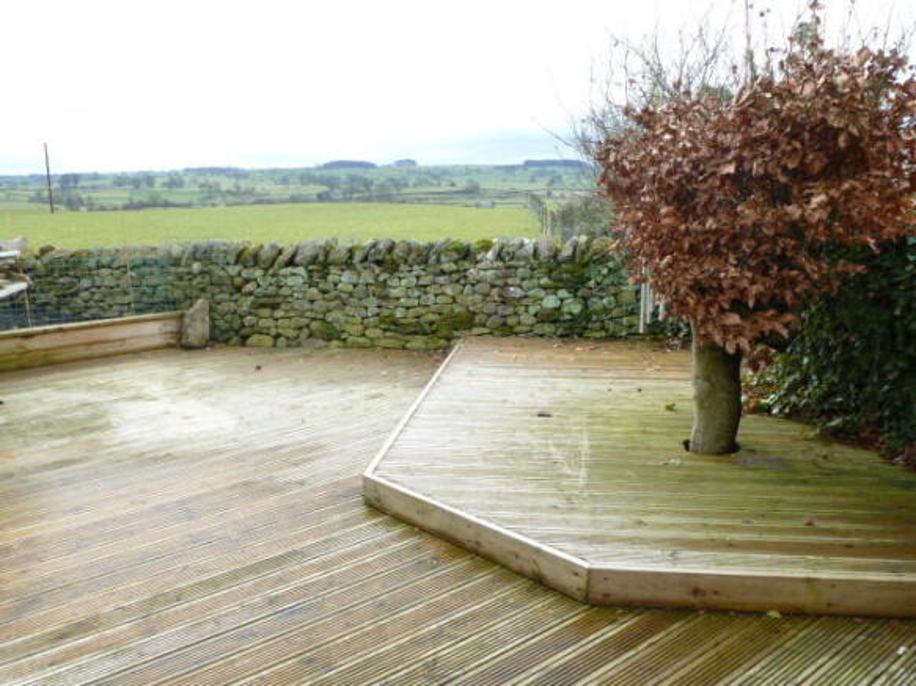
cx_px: 458
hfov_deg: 60.0
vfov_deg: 46.8
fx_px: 794
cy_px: 343
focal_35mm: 30
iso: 100
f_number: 3.5
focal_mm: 5.4
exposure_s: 1/80
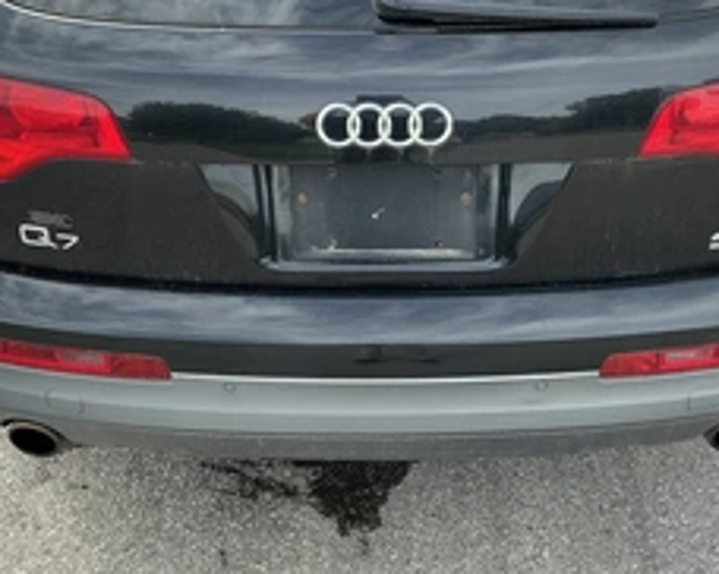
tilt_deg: -23.3
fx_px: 1021
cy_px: 221
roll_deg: +1.1
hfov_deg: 38.8
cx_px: 347
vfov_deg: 31.3
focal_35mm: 48
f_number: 1.8
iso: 25
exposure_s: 1/412
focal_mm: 3
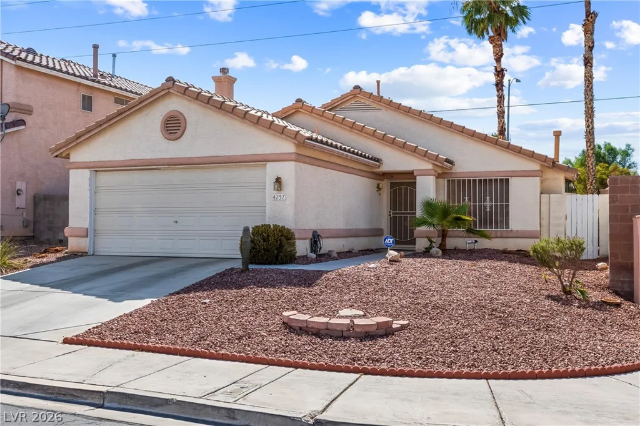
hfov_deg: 53.1
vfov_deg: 36.8
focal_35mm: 36
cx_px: 320
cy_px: 213
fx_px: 640
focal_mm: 24
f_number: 8
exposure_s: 1/8000
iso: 400
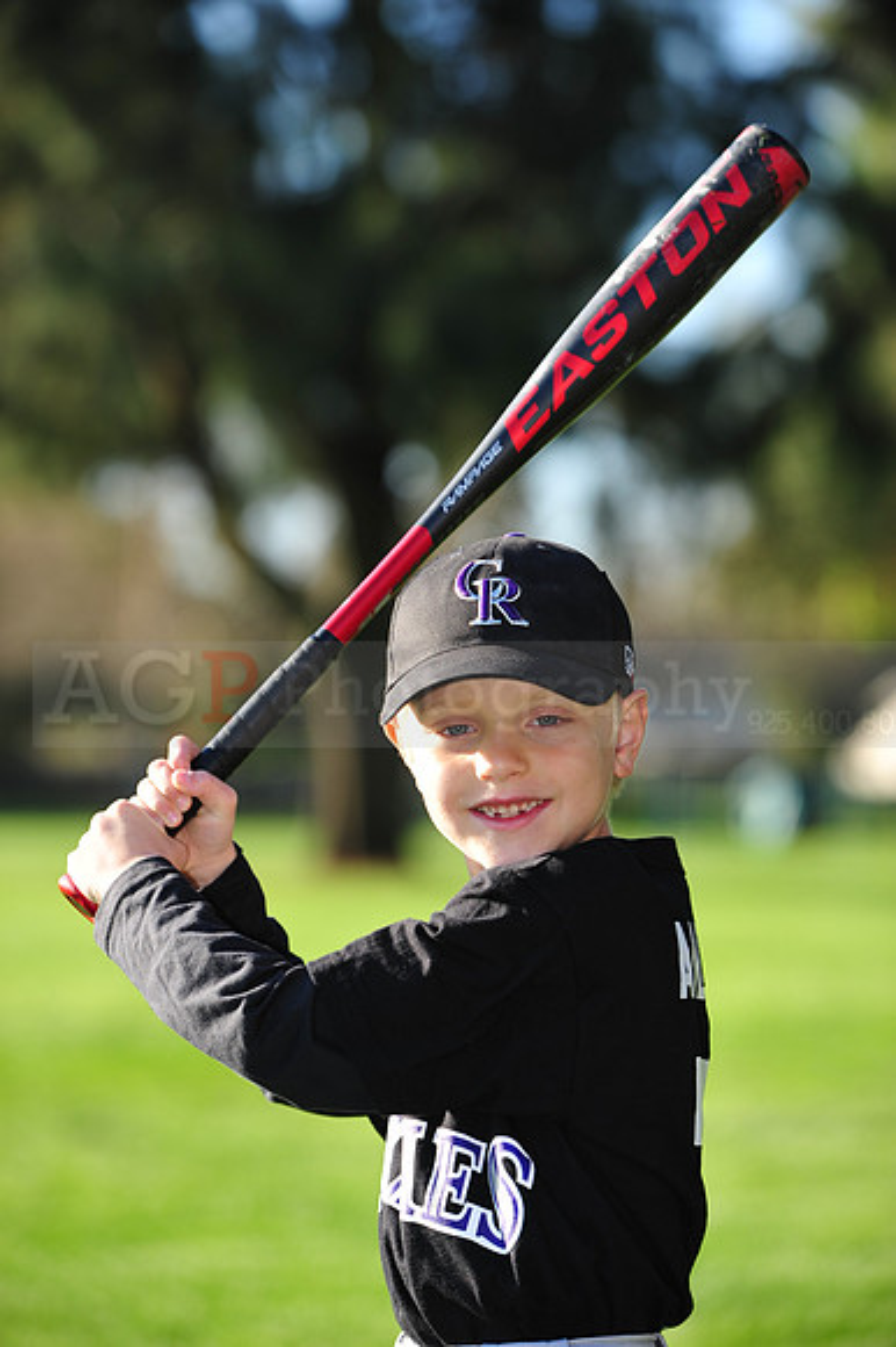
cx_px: 448
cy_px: 674
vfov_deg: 14.2
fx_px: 5419
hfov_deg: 9.5
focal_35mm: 145
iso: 200
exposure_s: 1/500
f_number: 4.5
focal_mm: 145
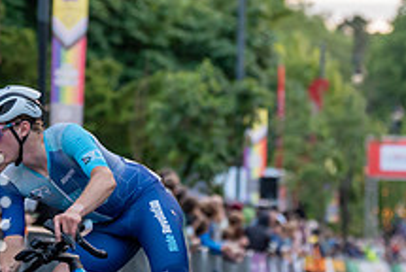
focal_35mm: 280
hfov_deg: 7.3
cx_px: 127
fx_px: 3162
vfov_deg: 4.9
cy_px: 109
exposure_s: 1/1000
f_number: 2.8
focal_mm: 104
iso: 3200
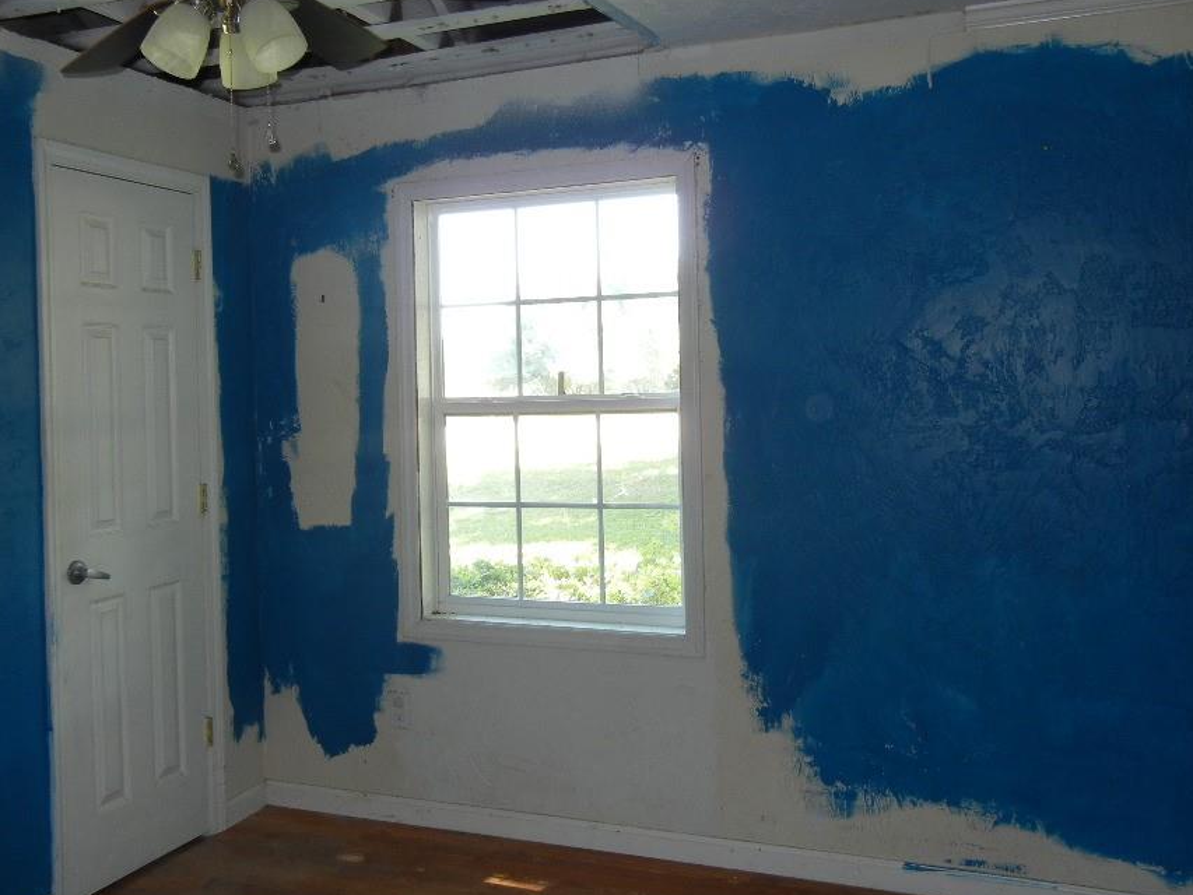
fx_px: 1241
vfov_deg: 39.6
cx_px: 503
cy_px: 396
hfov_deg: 51.1
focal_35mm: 36
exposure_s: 1/30
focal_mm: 5.4
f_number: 3.5
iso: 160
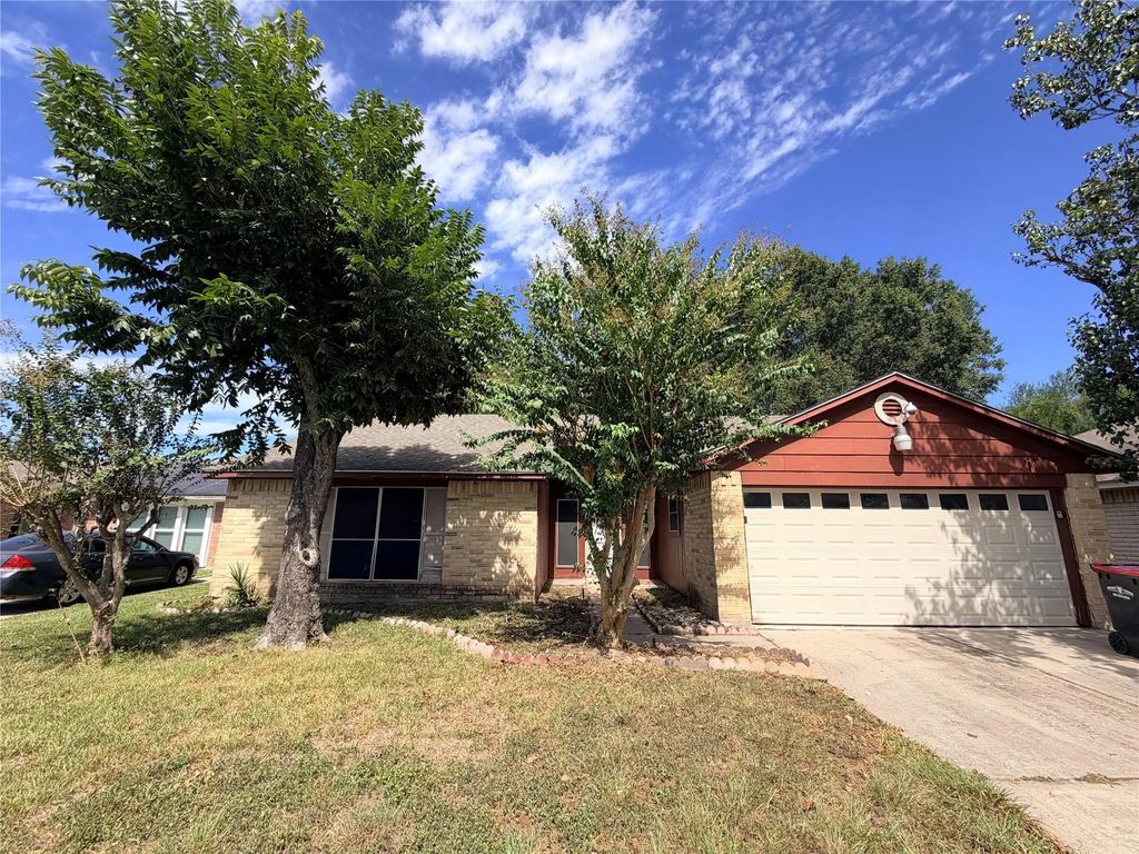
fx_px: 461
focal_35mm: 14
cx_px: 570
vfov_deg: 85.7
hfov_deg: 102.1
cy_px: 427
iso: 32
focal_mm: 2.22
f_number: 2.2
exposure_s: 1/770
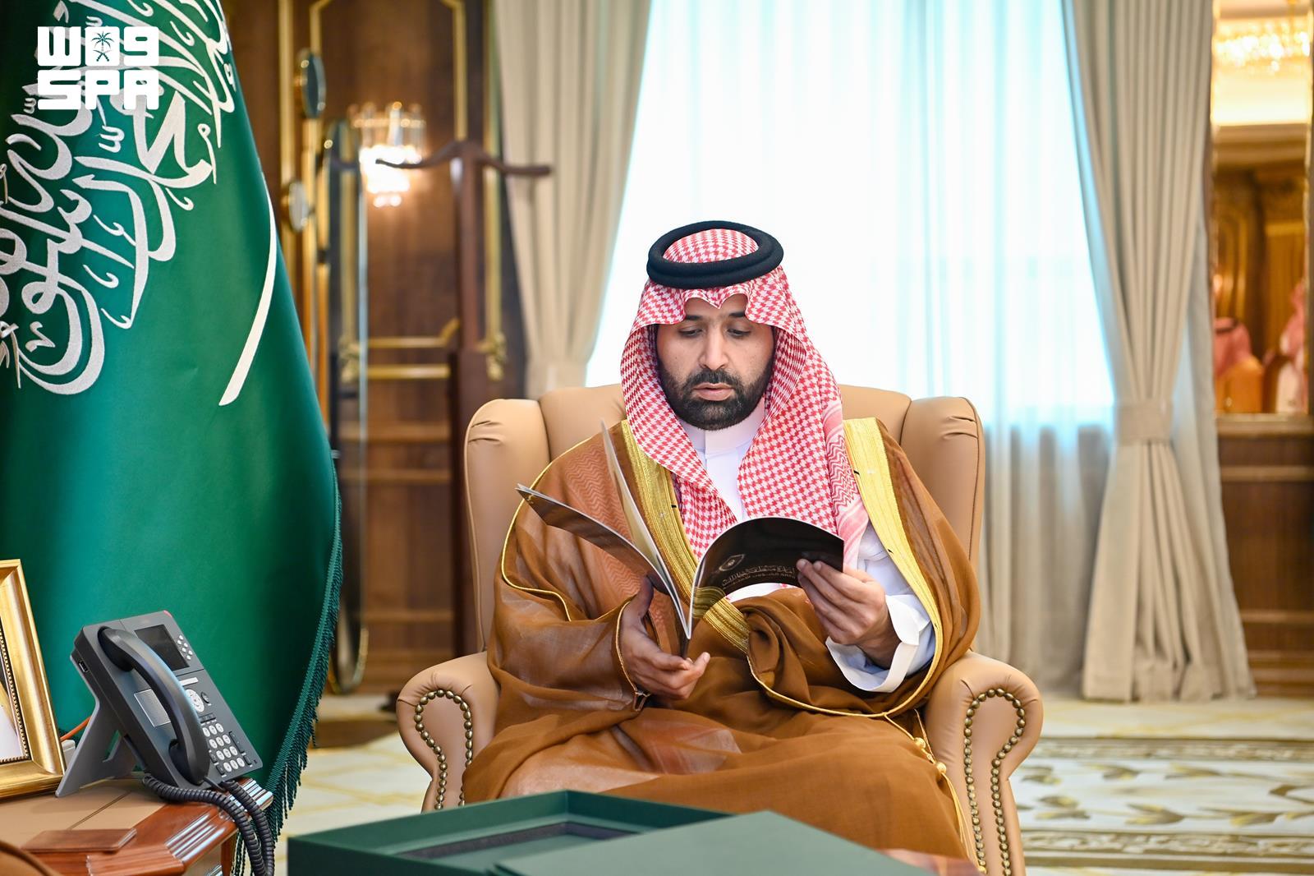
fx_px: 2554
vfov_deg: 19.4
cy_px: 438
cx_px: 657
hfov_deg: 28.8
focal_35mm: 70
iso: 1000
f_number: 3.2
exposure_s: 1/250
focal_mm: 70
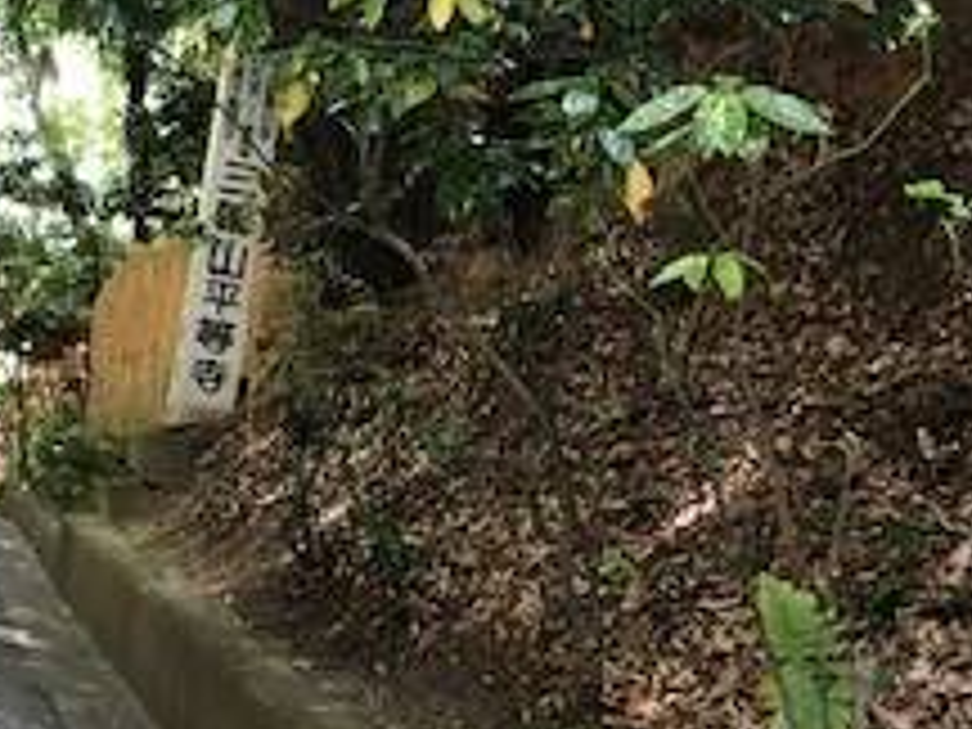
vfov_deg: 17.8
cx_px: 292
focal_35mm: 83
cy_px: 454
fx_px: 2331
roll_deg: +0.7
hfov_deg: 23.4
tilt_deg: +2.3
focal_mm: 3.99
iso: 32
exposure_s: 1/30
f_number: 1.8
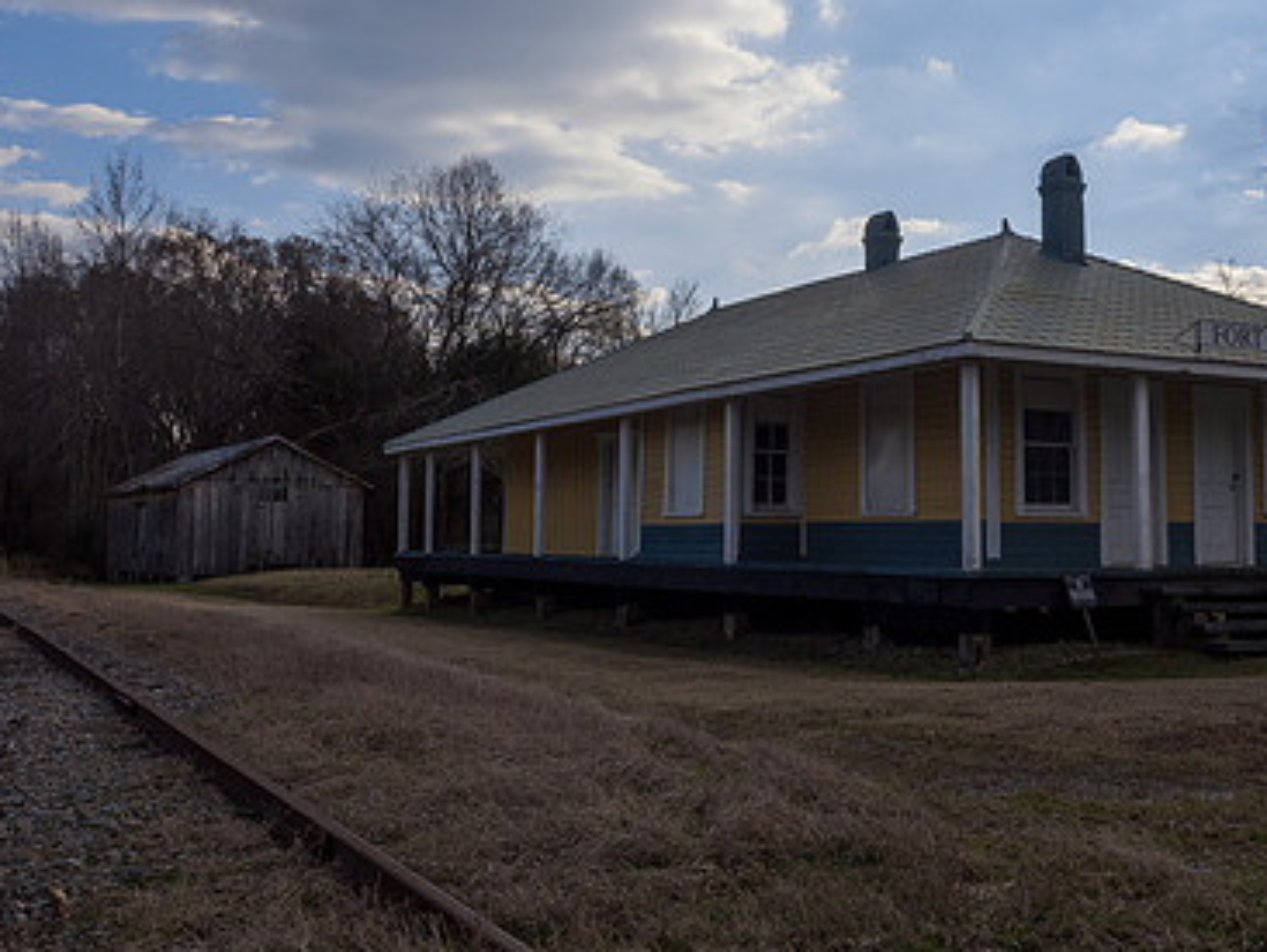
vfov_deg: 37.5
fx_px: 1392
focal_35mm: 38
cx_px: 758
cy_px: 358
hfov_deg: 48.7
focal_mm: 12
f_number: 9
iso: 200
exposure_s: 1/500
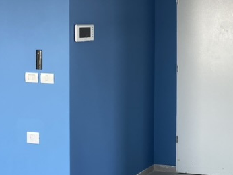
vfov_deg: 19.0
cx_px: 251
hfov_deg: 23.9
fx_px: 518
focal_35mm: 77
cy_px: 43
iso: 100
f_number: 1.8
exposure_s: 1/121
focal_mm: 4.25
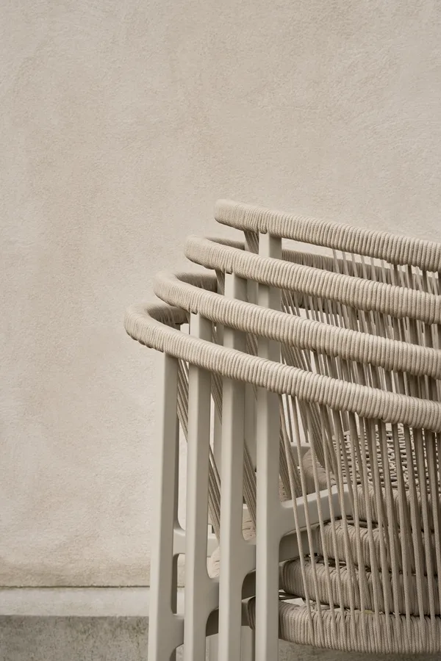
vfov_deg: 33.0
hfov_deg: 22.3
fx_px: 1117
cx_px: 220
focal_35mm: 61
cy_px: 330
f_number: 10
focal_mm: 60.8
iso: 320
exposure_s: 1/80
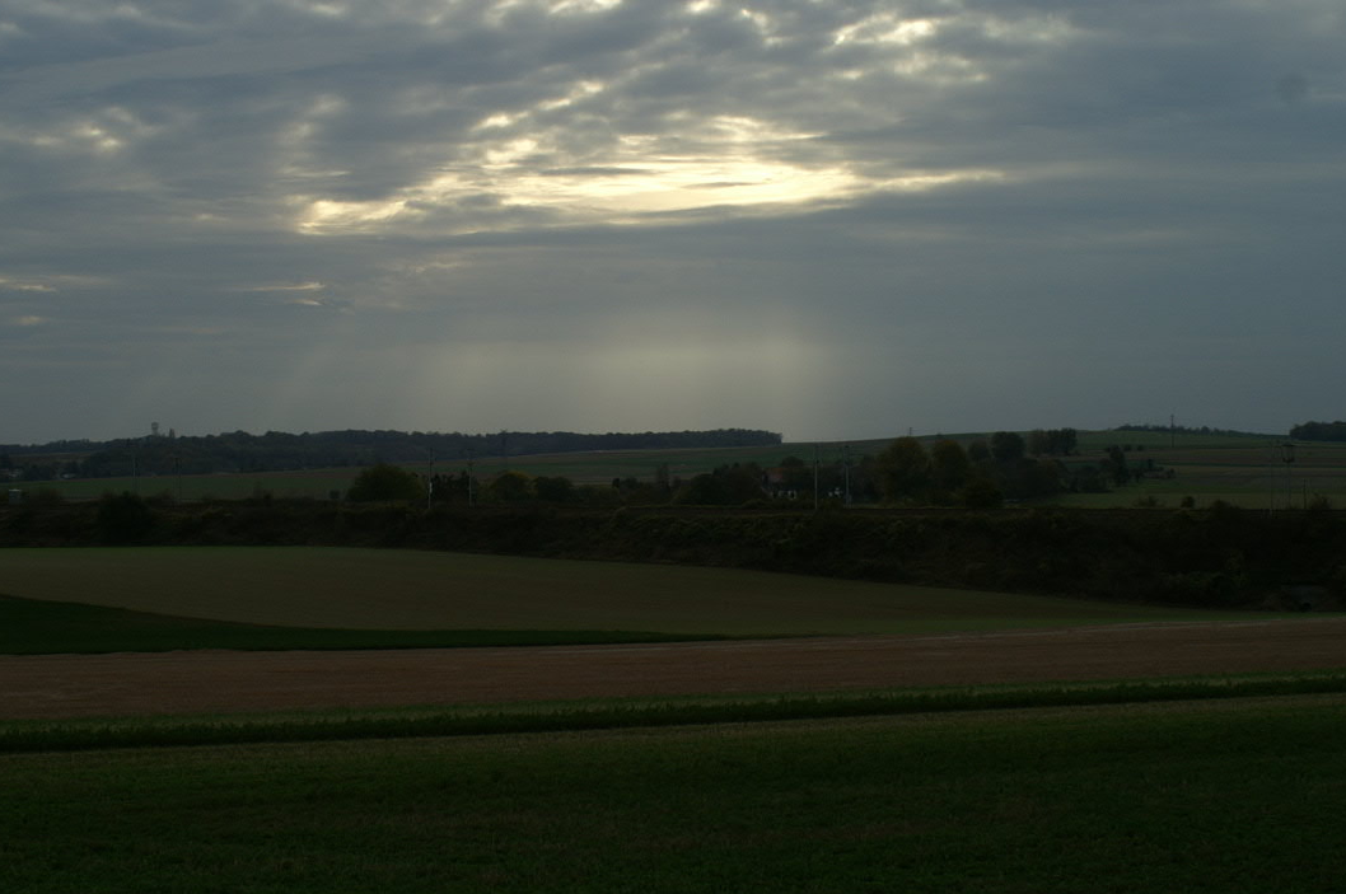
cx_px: 620
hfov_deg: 31.4
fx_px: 2390
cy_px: 402
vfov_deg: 21.2
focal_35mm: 64
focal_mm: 30
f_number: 10
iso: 100
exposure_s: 1/300
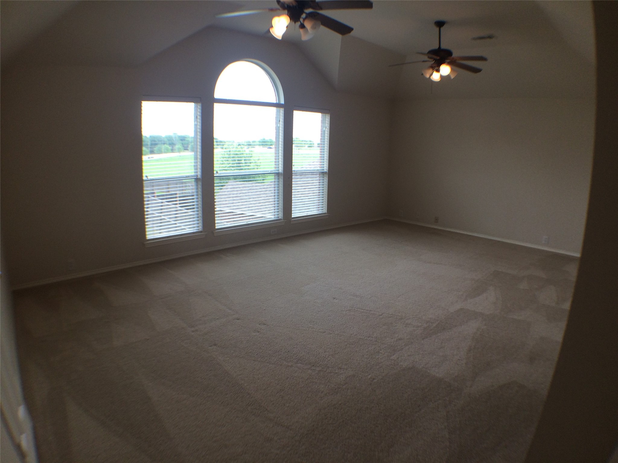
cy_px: 232
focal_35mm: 29
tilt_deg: -12.2
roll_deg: -1.8
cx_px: 309
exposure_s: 1/120
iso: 50
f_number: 2.2
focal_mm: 4.15
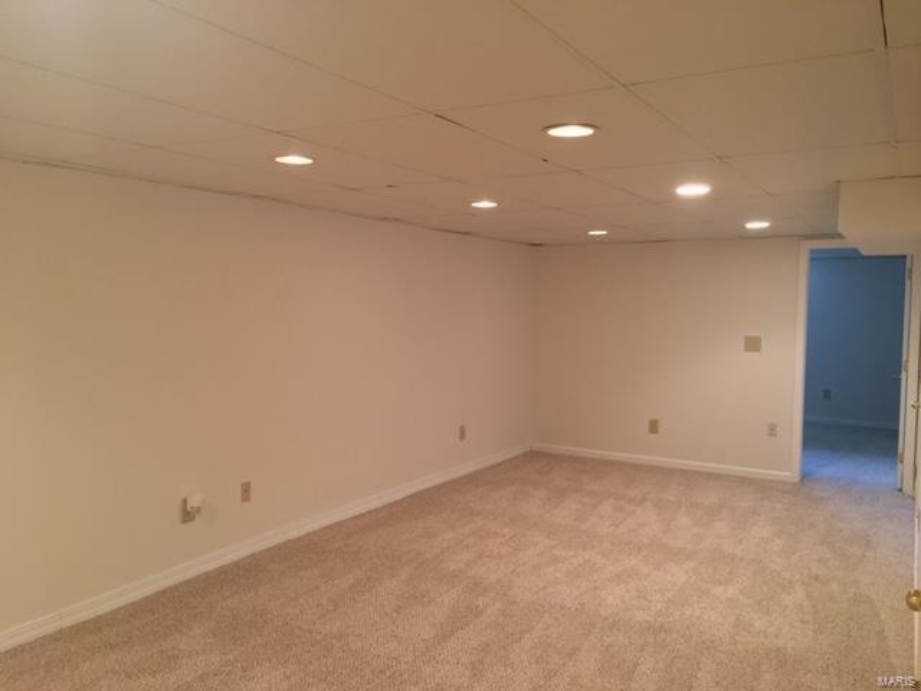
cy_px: 346
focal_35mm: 29
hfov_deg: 61.7
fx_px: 772
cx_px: 460
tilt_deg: -3.8
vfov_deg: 48.2
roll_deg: -0.7
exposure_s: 1/24
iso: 200
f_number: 2.2
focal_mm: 4.15
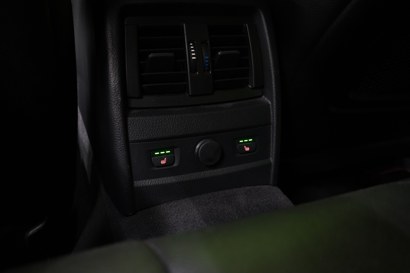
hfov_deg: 60.3
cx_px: 205
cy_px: 136
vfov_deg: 42.3
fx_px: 353
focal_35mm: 31
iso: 5000
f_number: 5.6
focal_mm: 31
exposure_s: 1/30
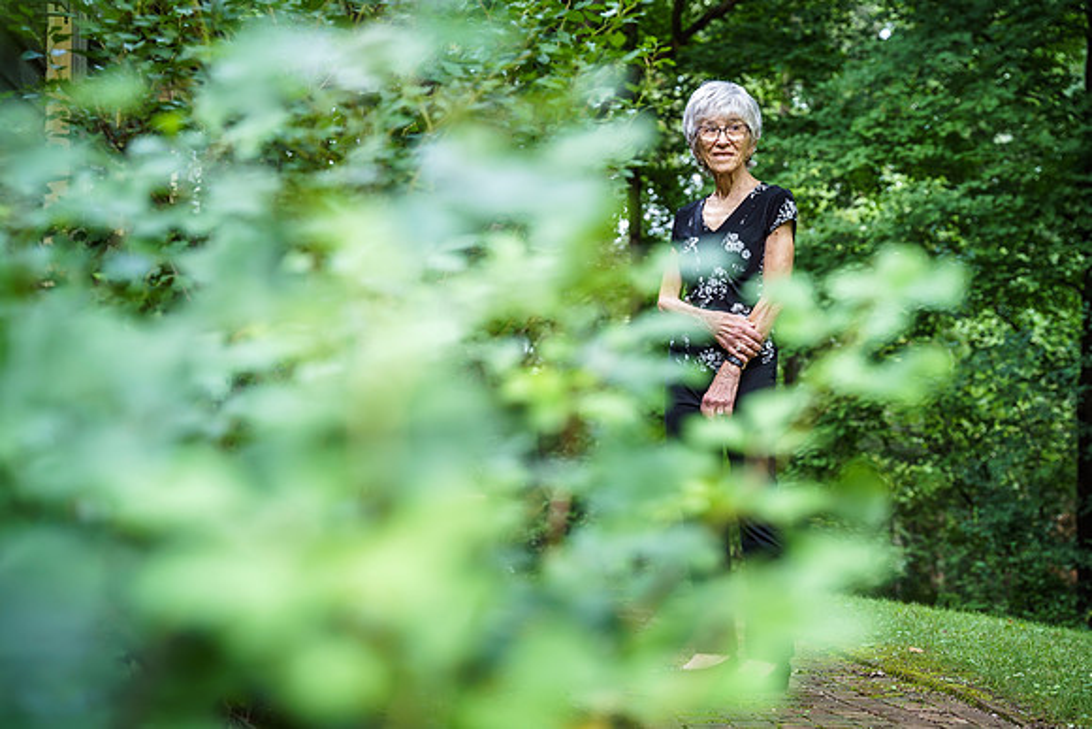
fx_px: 1808
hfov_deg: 33.6
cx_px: 566
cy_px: 378
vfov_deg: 22.8
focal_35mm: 60
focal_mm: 57.1
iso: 320
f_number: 3.5
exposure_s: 1/320
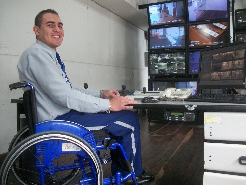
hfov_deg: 56.8
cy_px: 92
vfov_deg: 44.2
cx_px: 123
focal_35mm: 32
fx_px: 227
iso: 80
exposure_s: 1/30
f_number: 2.9
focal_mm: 5.7
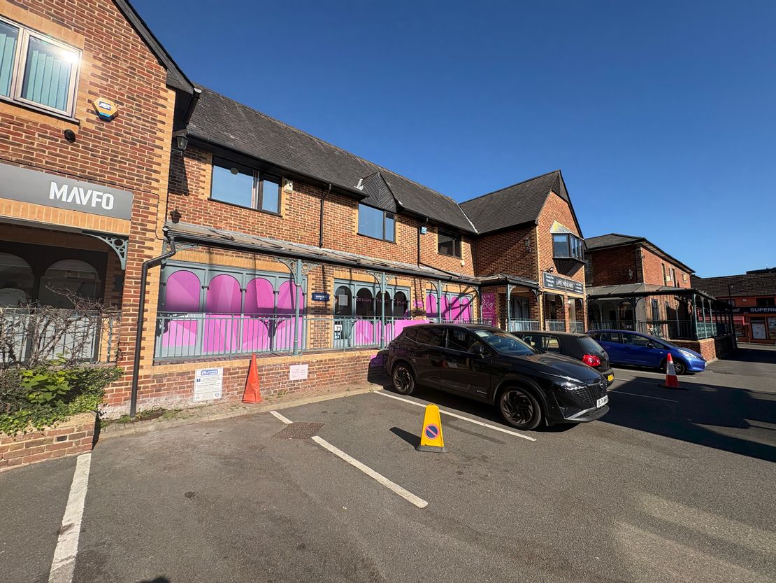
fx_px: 314
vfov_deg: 85.7
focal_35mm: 14
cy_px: 292
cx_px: 388
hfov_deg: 102.1
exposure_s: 1/1789
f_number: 2.2
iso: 50
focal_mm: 2.22
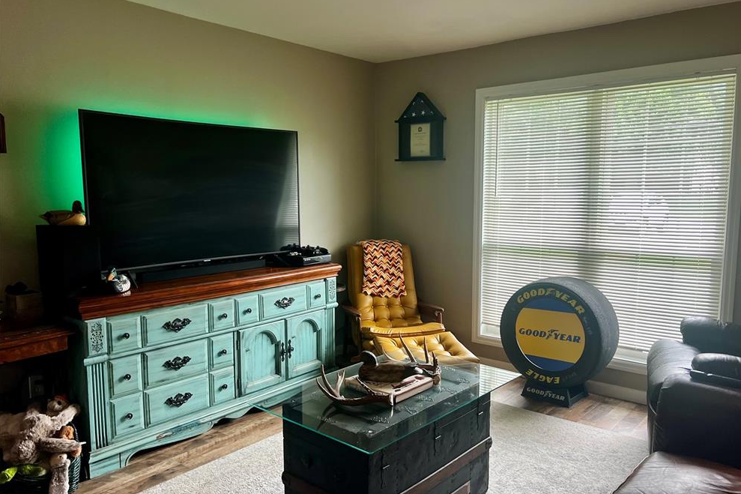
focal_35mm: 28
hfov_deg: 65.5
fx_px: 576
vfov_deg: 46.4
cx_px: 381
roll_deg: +0.0
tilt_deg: -8.0
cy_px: 261
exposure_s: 1/121
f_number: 1.5
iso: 125
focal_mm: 5.7
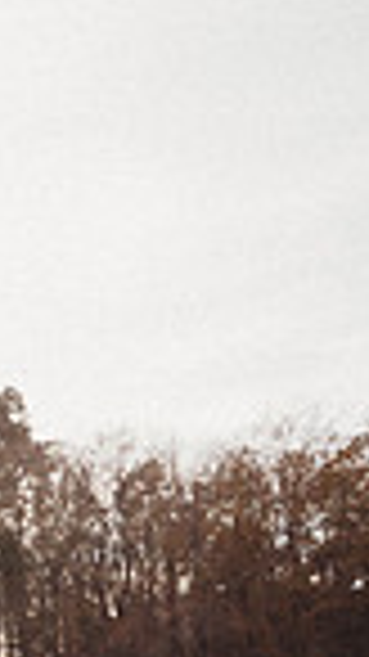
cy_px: 587
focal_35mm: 100
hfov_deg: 9.1
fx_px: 1741
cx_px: -828
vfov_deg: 20.9
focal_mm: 24
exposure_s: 1/250
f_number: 2.8
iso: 250
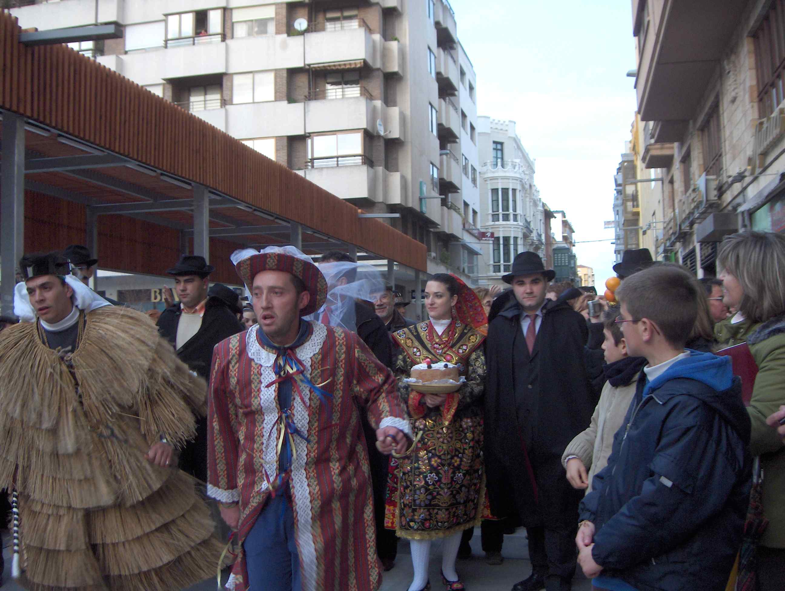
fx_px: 886
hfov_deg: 47.8
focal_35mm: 39
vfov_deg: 36.9
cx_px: 392
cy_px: 296
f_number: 2.8
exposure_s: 1/89.8
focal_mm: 8
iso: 200
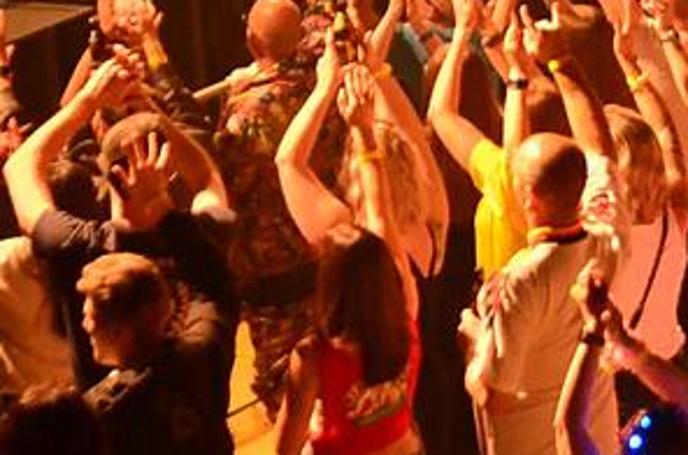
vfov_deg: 5.4
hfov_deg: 8.2
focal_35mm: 252
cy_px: -149
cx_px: 604
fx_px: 4806
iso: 3200
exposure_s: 1/60
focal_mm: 46
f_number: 5.6
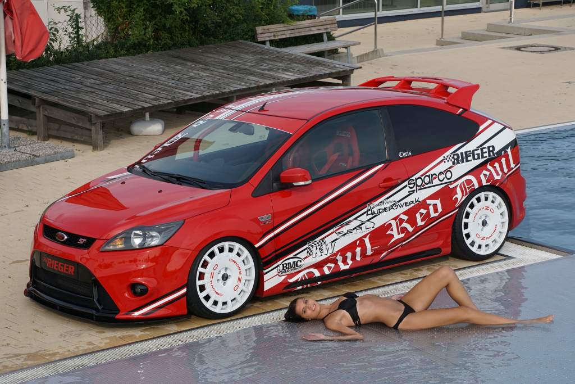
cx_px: 288
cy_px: 192
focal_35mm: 90
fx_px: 1438
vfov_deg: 15.2
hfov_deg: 22.6
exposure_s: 1/500
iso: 400
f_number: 9
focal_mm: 60
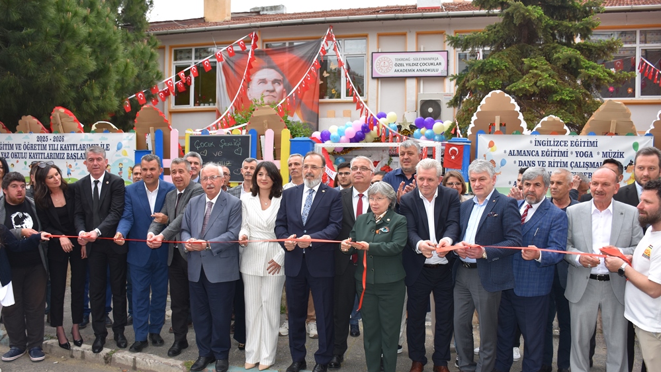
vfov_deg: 40.0
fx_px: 508
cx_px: 332
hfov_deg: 66.1
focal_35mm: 29
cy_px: 221
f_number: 4.5
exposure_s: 1/320
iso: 200
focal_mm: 18
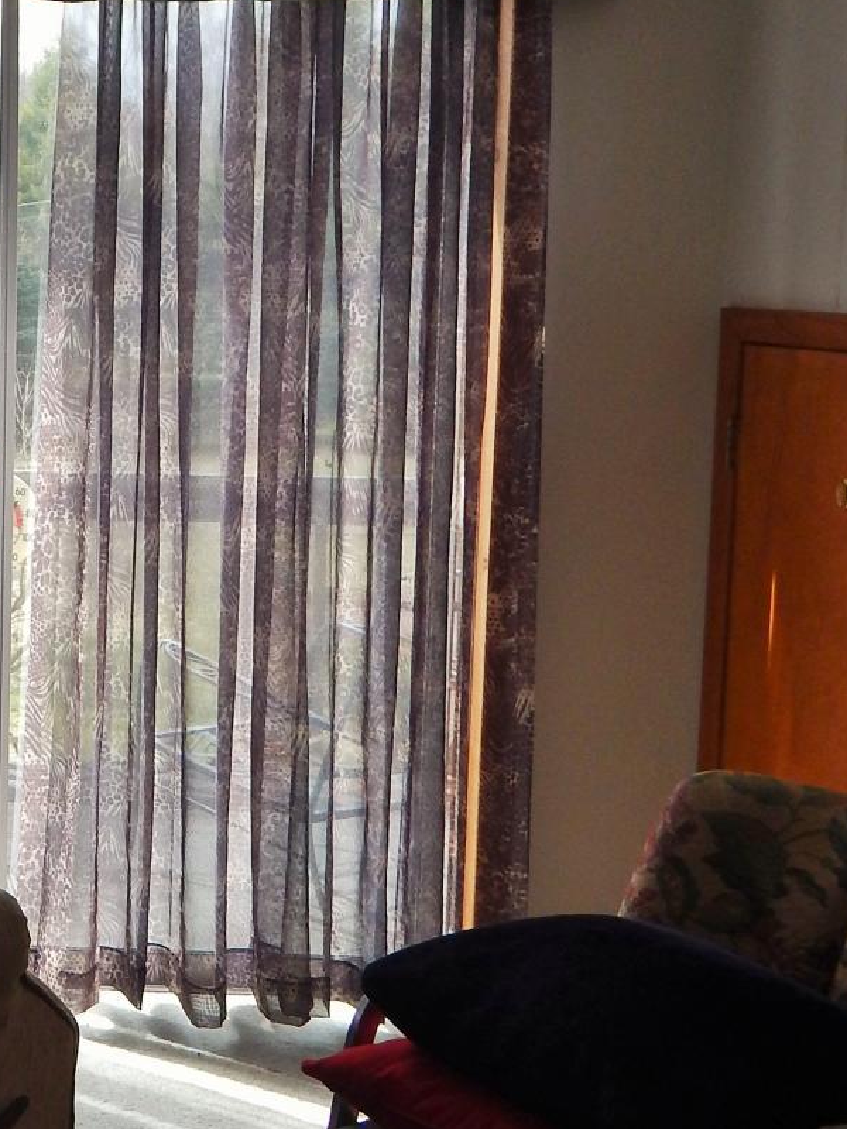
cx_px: -179
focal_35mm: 55
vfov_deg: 34.9
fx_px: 1794
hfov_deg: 24.1
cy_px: 493
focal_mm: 4
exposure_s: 1/200
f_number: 3
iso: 125
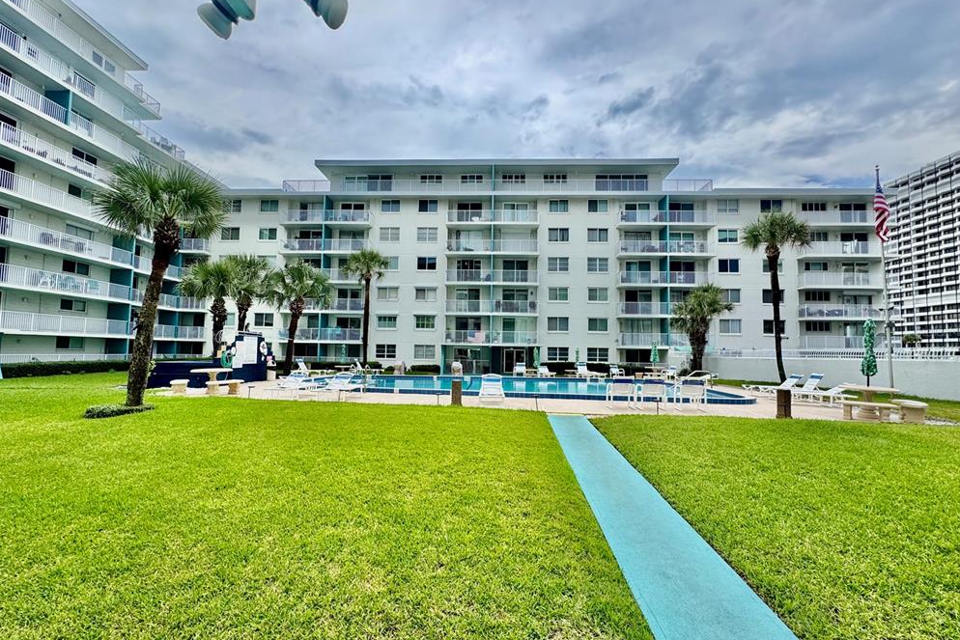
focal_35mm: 15
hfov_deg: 100.4
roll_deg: -1.1
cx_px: 479
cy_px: 331
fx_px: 400
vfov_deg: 77.3
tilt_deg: +2.4
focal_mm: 2.22
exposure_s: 1/529
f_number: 2.2
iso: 40
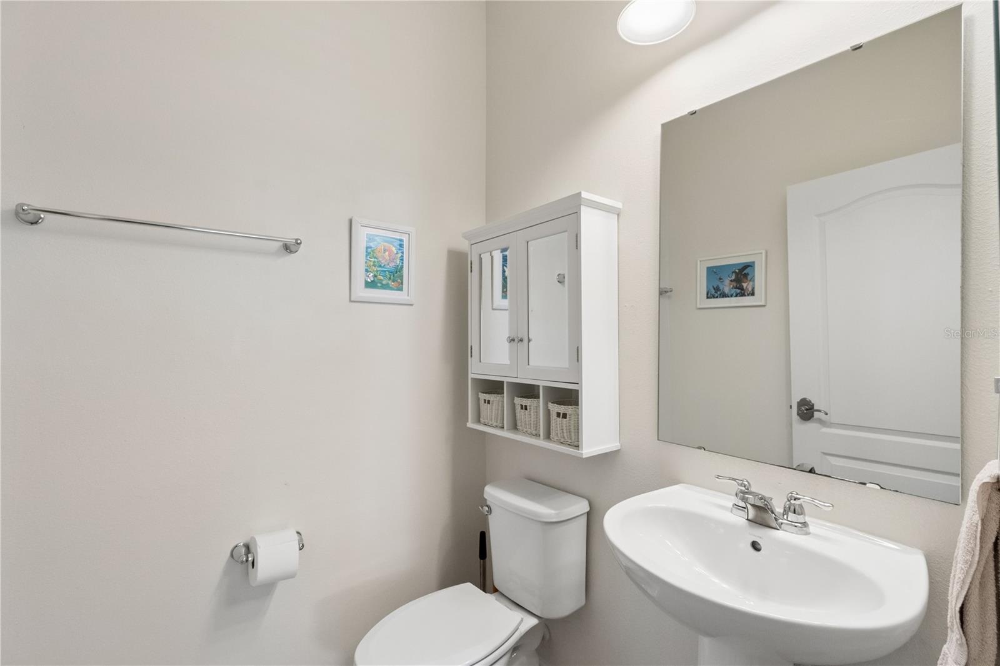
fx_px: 417
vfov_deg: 77.3
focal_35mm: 15
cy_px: 333
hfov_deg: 100.4
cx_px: 500
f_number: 11
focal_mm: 10
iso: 1600
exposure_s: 1/60
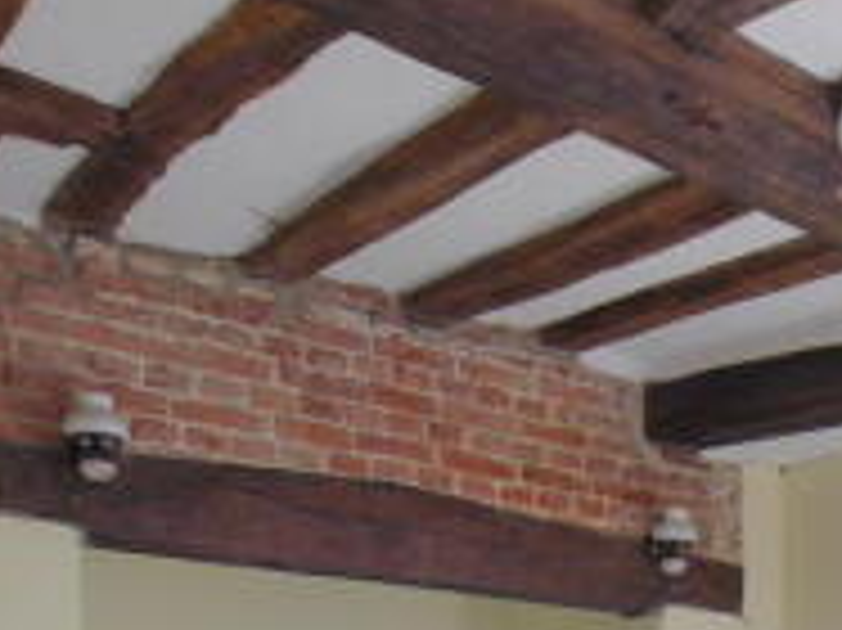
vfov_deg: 22.6
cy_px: 866
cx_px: 792
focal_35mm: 56
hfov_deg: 32.3
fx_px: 1361
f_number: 4
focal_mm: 9
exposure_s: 1/60
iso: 160
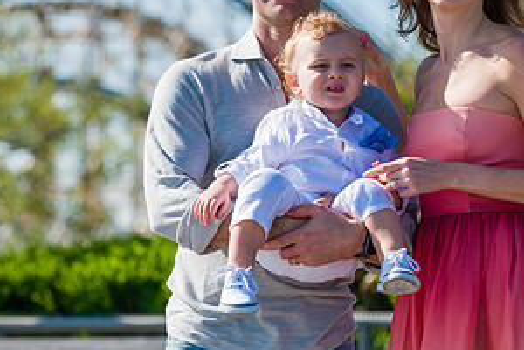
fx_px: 3653
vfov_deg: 5.5
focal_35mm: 251
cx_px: 276
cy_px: 77
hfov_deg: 8.2
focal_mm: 130
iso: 200
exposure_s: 1/2500
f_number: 5
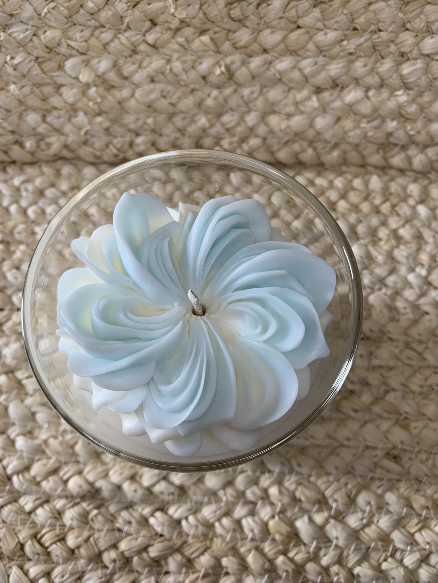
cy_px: 292
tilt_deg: -68.4
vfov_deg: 67.3
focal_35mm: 26
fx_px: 439
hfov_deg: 53.1
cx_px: 219
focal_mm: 4.25
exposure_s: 1/121
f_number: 1.8
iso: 50
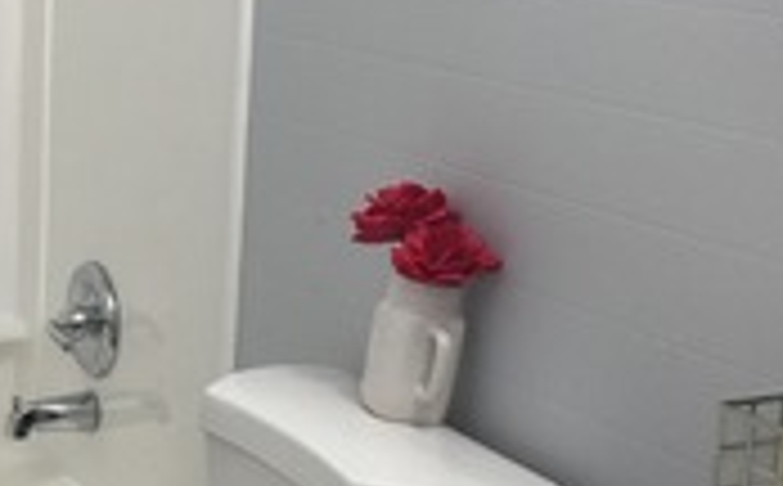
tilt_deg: -12.1
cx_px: 104
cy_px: 225
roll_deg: -1.6
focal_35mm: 85
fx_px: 1810
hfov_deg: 23.8
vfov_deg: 15.3
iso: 32
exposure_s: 1/30
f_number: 2.2
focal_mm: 4.15
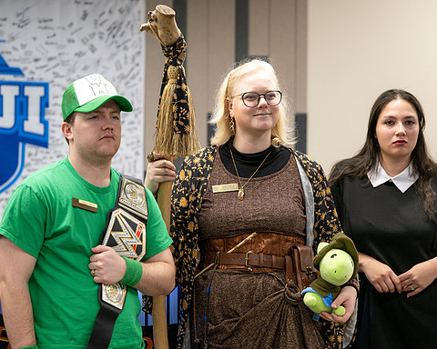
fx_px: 1487
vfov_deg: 13.4
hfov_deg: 16.7
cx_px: 225
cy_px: 174
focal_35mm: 115
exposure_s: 1/250
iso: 400
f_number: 2.8
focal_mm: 97
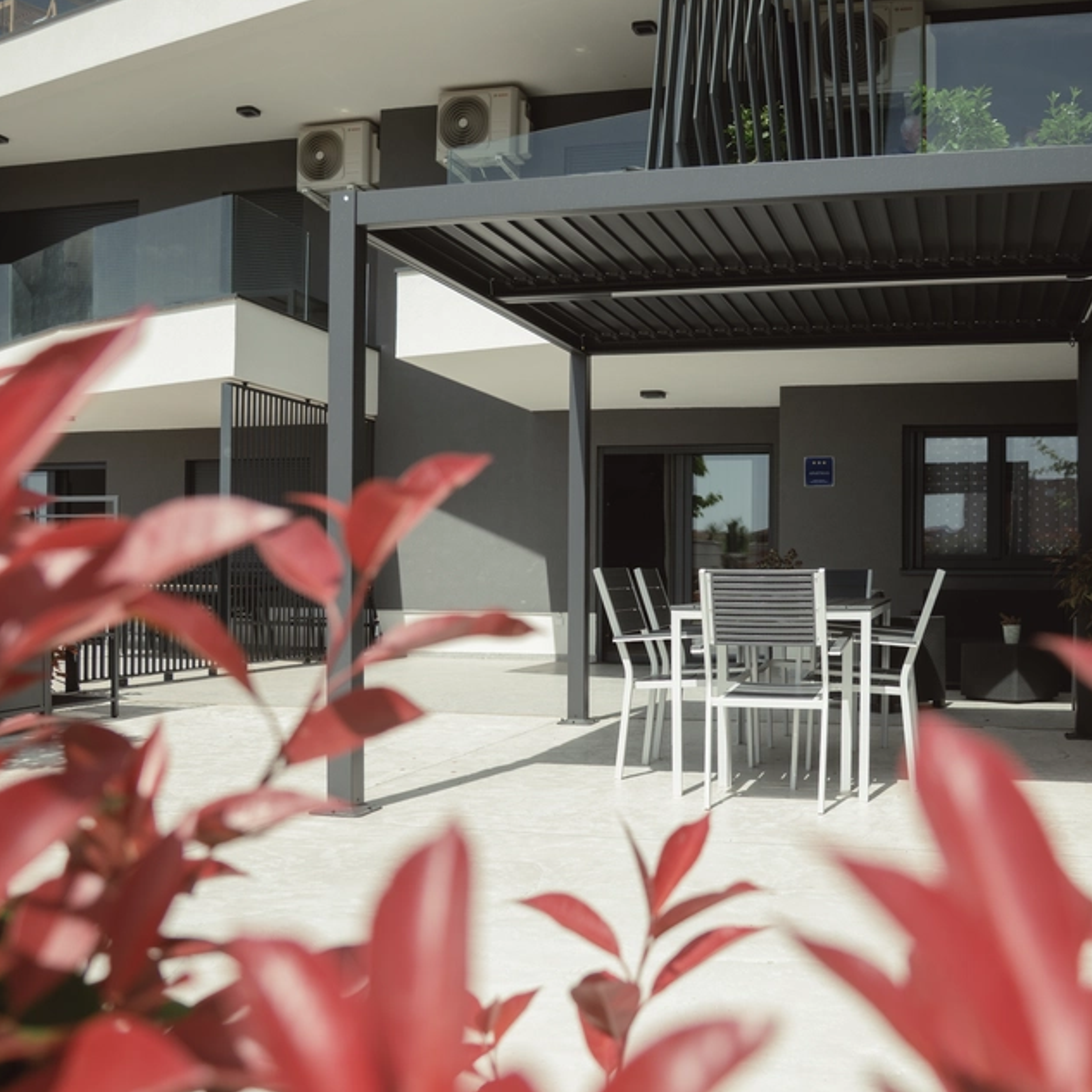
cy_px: 578
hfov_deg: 49.7
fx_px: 1178
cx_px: 574
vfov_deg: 49.7
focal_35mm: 33
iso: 100
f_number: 4
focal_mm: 24
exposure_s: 1/640
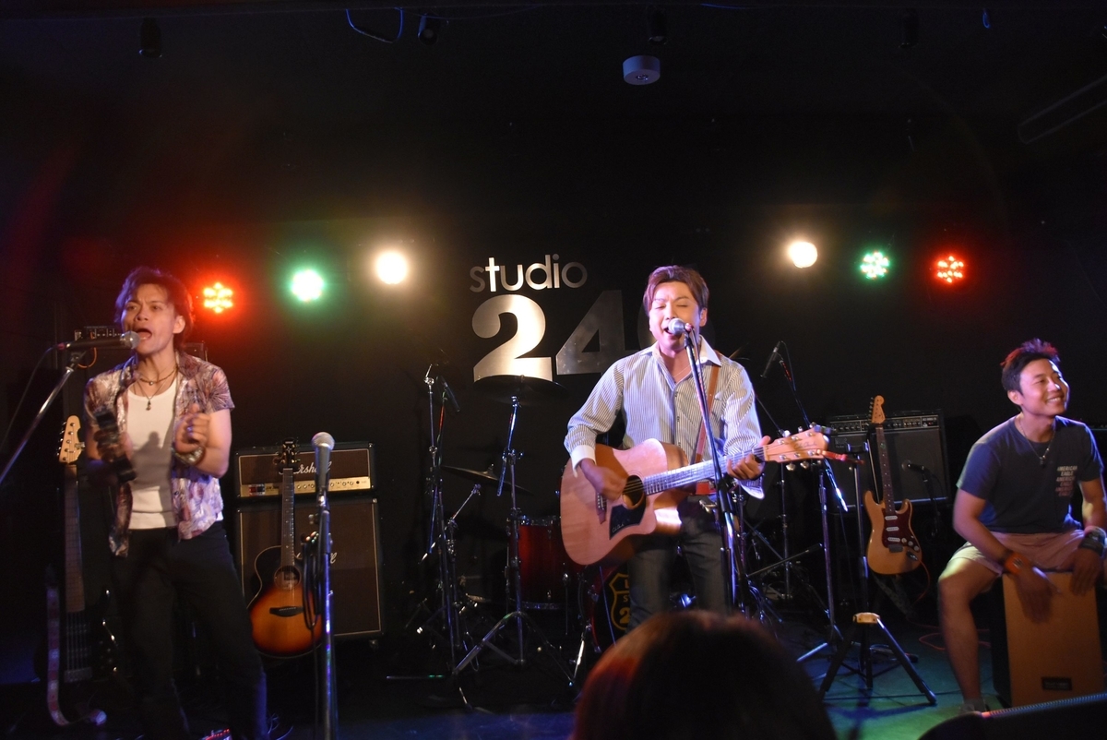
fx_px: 739
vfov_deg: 53.2
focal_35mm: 24
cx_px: 554
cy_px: 370
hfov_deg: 73.7
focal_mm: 16
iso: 2200
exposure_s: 1/60
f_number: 3.5
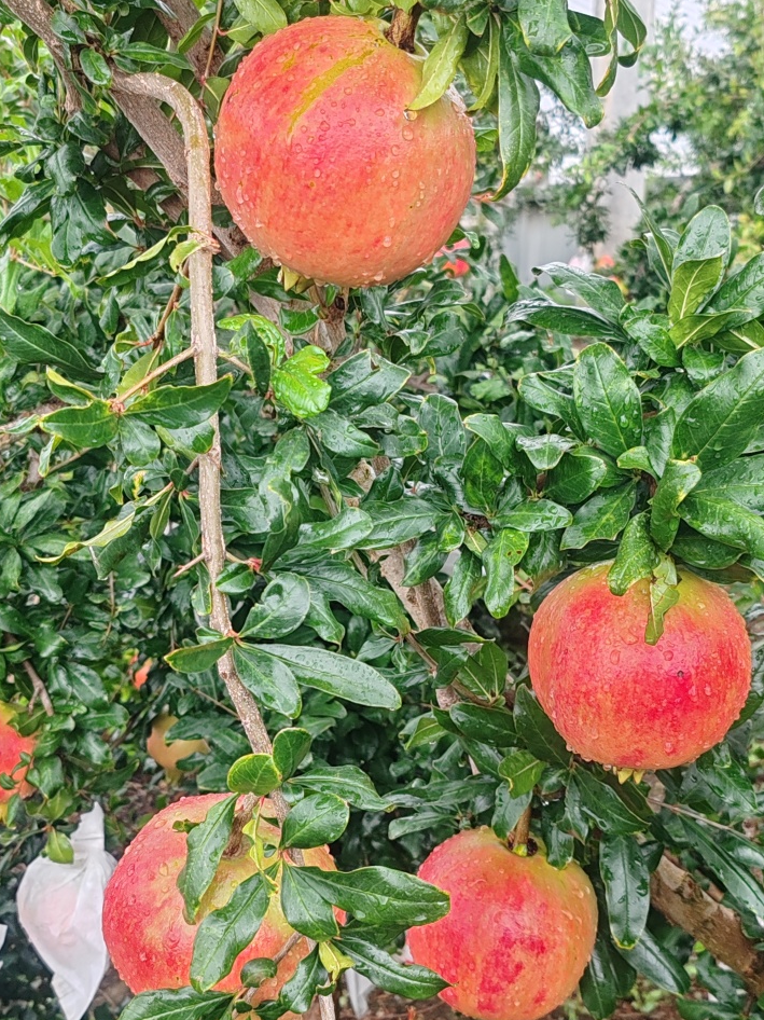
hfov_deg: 27.5
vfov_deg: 36.1
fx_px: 1560
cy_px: 571
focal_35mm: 53
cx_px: 395
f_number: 1.9
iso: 80
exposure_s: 1/100
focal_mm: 6.12
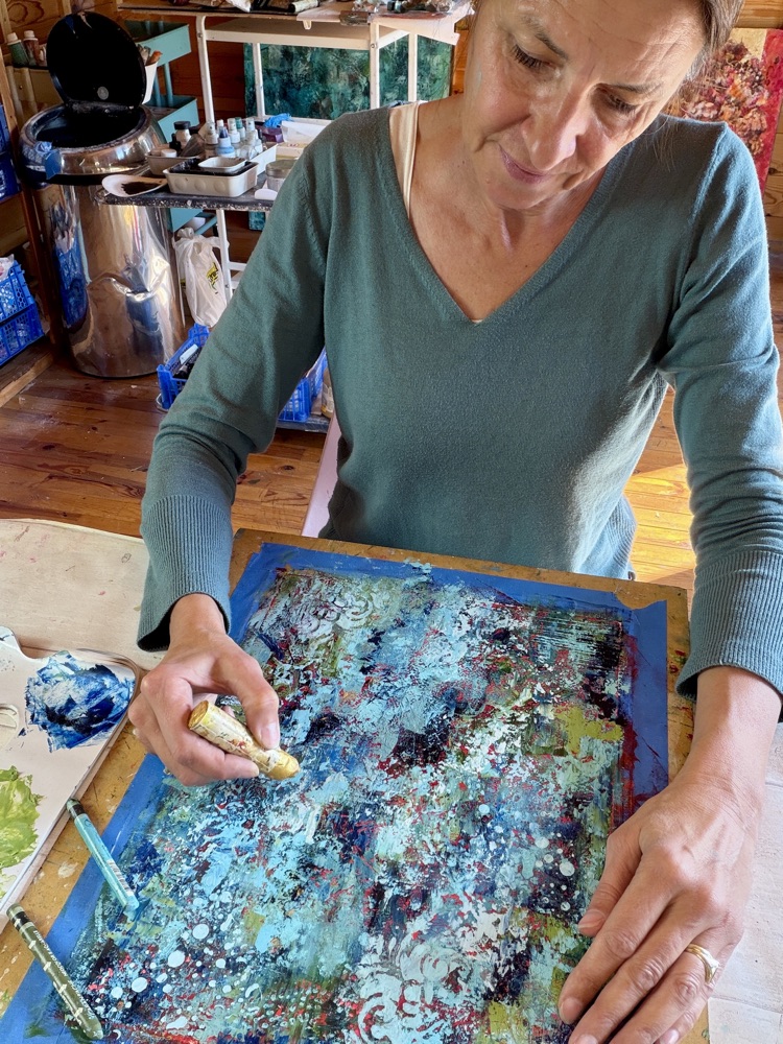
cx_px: 392
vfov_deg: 60.0
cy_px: 522
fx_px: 905
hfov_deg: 46.8
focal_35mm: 30
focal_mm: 2.71
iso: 80
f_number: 1.9
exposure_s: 1/69
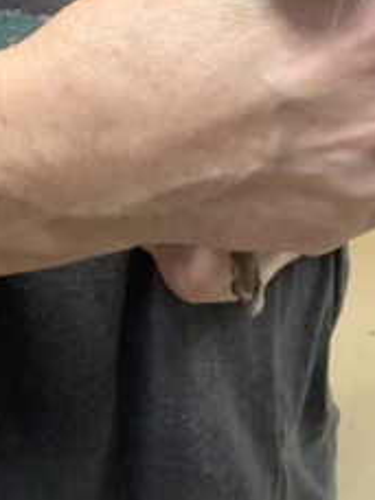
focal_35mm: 57
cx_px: 299
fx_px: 823
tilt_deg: -9.0
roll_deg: -2.3
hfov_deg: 25.2
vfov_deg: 32.4
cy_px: 66
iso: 400
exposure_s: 1/60
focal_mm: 3.3
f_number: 2.4
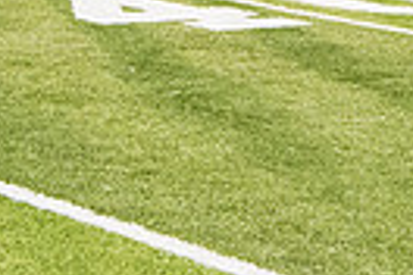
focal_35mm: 176
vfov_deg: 7.6
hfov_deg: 11.7
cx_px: 191
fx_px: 2019
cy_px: -192
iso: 5000
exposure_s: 1/200
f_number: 5.6
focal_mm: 40
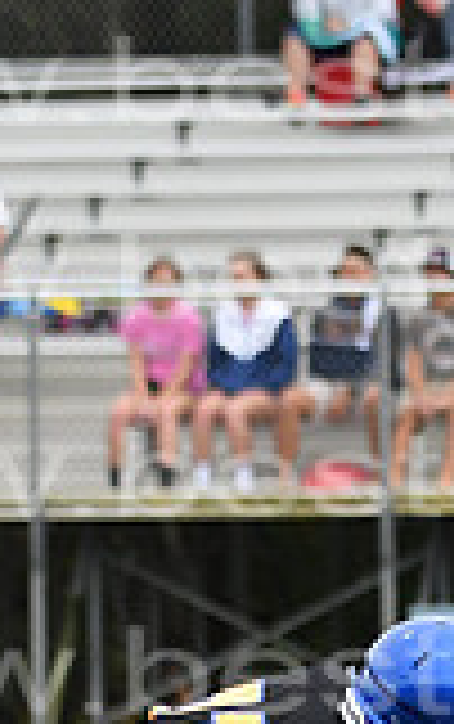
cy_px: 780
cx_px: 719
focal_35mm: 772
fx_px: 15242
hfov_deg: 1.7
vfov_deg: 2.7
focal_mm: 140
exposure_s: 1/3200
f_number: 3.5
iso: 800
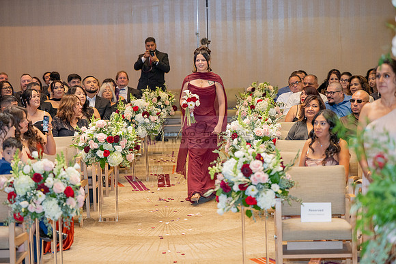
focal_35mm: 104
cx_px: 198
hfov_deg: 19.6
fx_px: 1144
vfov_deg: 13.2
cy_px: 132
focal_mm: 104
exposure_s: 1/160
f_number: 3.2
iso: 1250
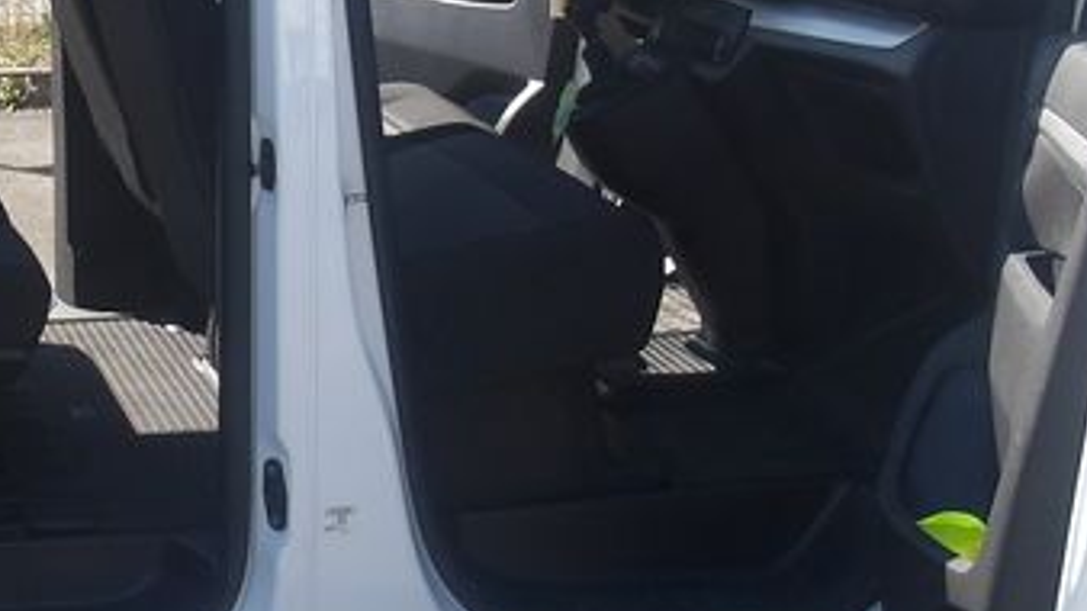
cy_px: 344
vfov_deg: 13.6
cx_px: 196
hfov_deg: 23.5
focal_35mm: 89
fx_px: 2565
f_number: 3
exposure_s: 1/470
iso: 100
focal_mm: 4.9
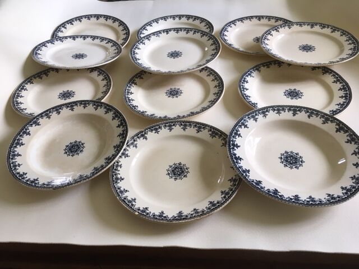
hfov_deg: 61.7
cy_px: 134
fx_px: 301
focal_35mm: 29
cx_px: 180
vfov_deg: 48.2
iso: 40
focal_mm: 4.15
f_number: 2.2
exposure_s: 1/33
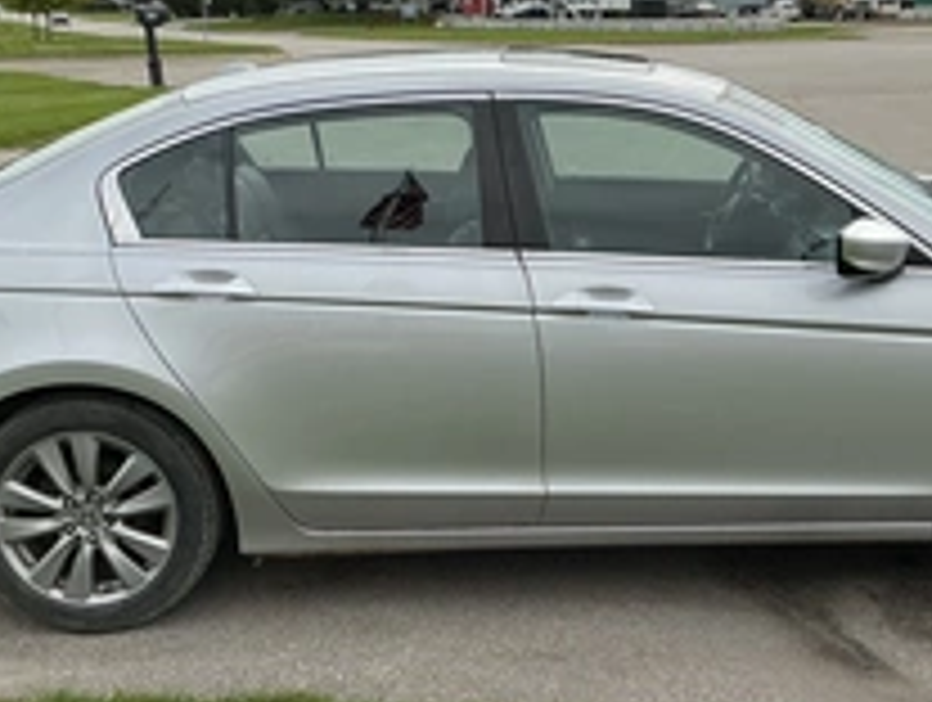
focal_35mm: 54
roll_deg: +0.6
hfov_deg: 35.4
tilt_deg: -9.9
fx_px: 1456
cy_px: 320
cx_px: 554
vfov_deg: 27.1
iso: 25
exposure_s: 1/1730
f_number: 1.8
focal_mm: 3
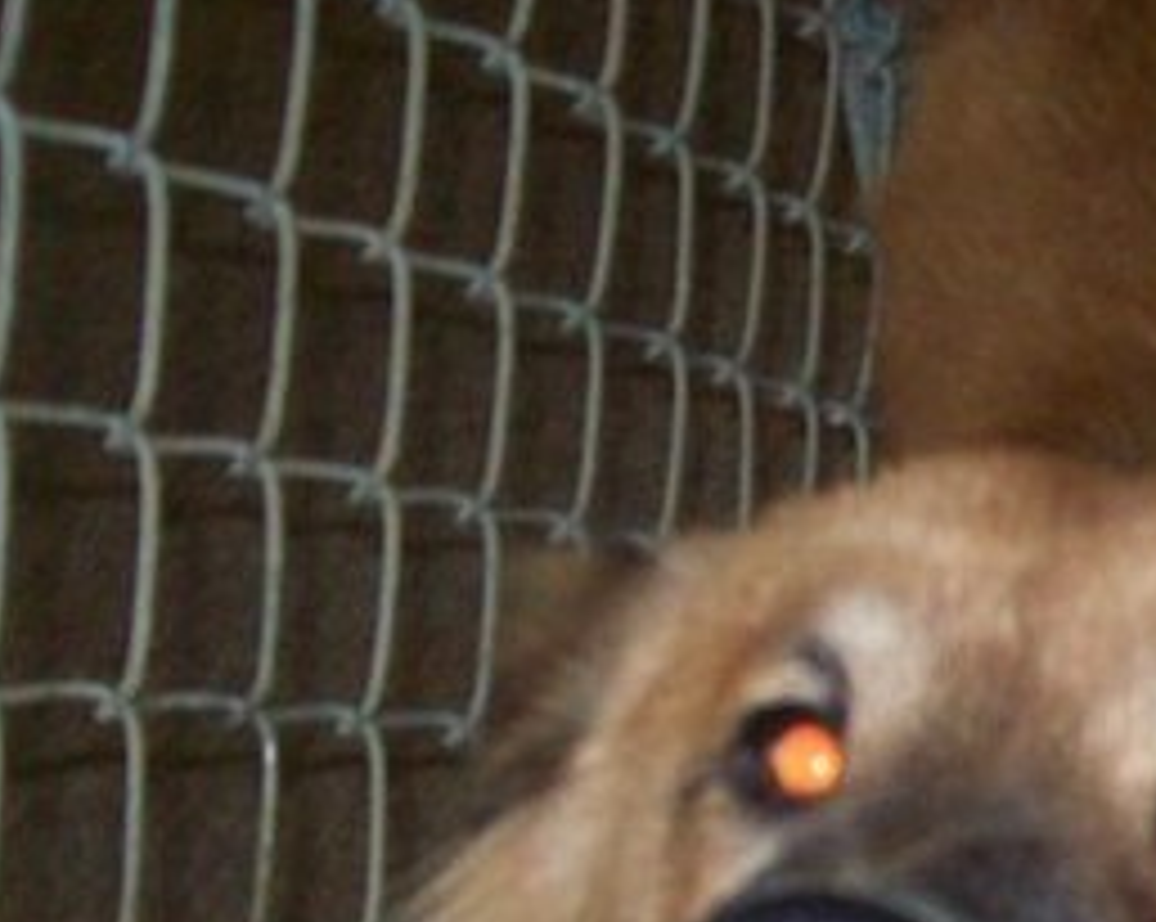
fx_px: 3588
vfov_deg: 14.3
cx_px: 1286
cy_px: 1037
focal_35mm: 105
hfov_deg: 17.6
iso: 200
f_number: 2.7
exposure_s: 1/64
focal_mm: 6
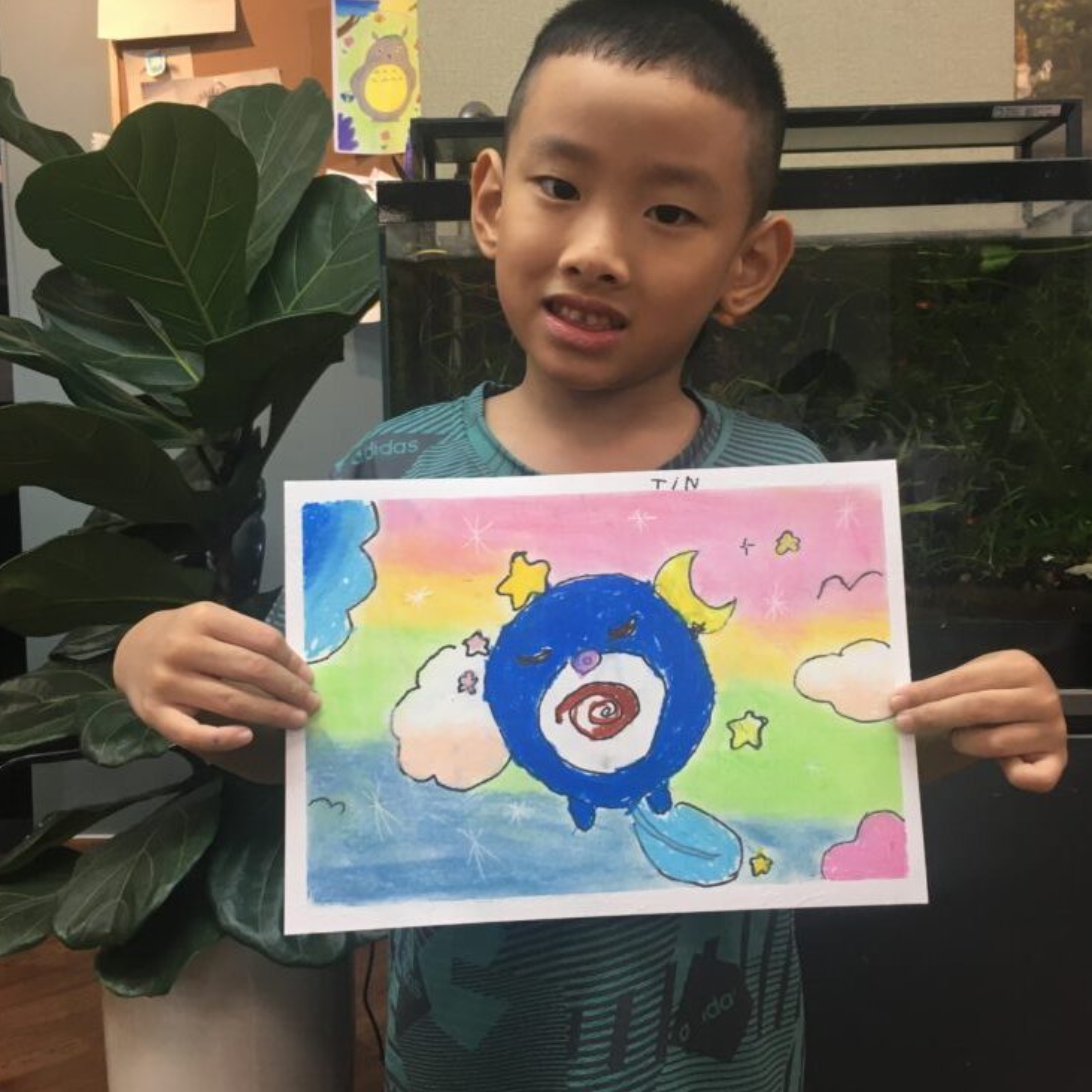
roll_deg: +1.1
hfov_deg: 47.2
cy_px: 506
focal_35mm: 35
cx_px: 545
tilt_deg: -3.1
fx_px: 1249
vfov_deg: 47.2
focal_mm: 4.15
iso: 32
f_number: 2.2
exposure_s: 1/33
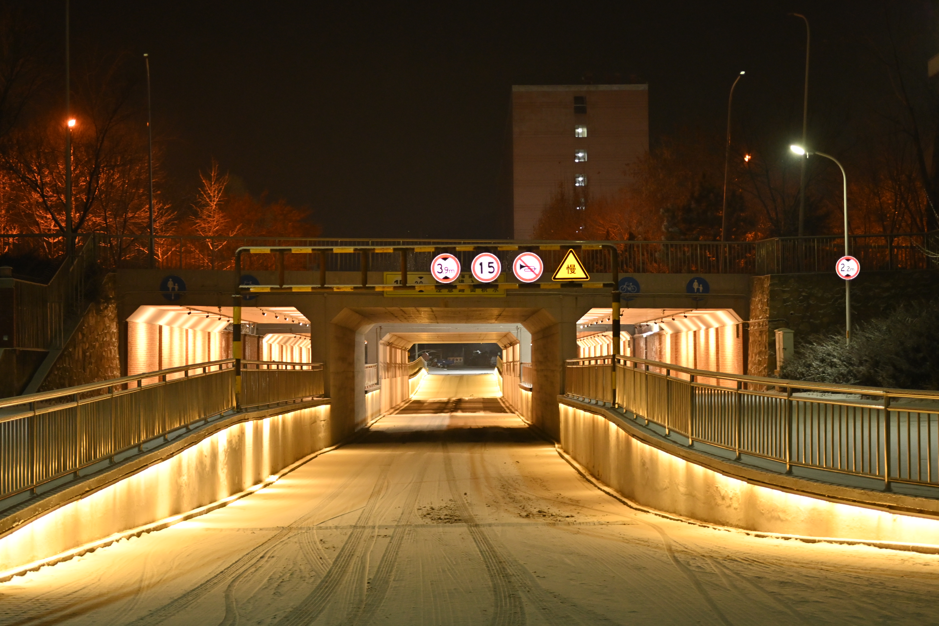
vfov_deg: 22.6
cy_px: 313
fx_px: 1565
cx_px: 470
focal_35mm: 60
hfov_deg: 33.4
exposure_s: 1/60
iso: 1100
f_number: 2
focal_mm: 40
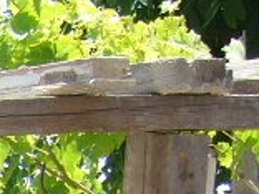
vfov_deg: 5.9
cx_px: -555
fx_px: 1721
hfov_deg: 7.4
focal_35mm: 230
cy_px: 614
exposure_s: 1/250
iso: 80
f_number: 2.8
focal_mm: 5.8
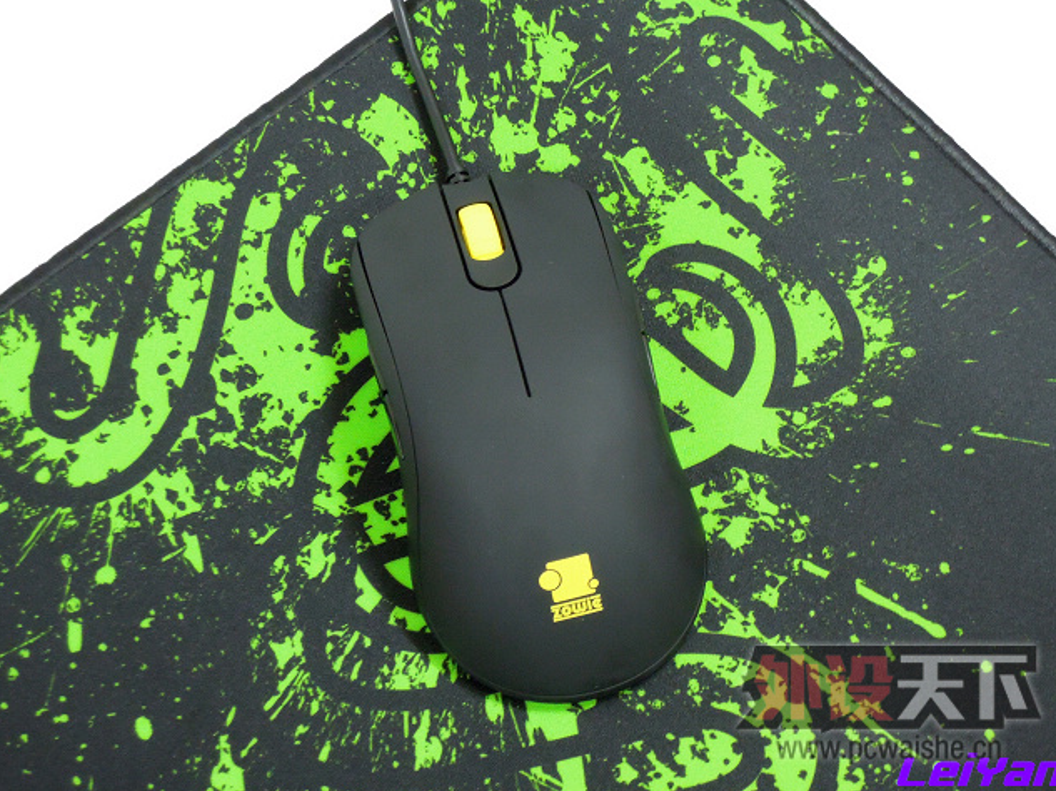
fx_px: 2622
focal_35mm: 86
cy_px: 396
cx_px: 529
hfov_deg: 22.8
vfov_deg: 17.1
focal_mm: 15.2
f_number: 4.5
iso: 800
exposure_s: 1/5
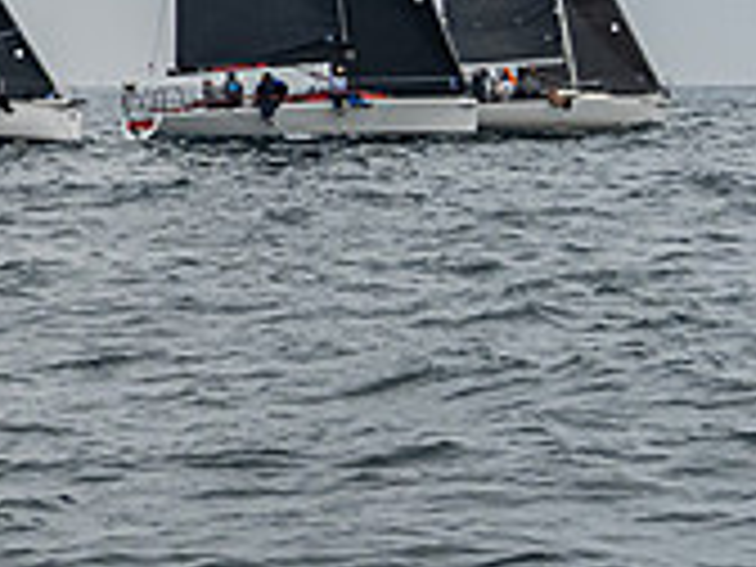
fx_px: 5416
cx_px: -527
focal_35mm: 248
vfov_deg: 6.0
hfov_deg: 7.8
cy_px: -67
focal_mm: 55
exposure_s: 1/4000
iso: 1250
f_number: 10
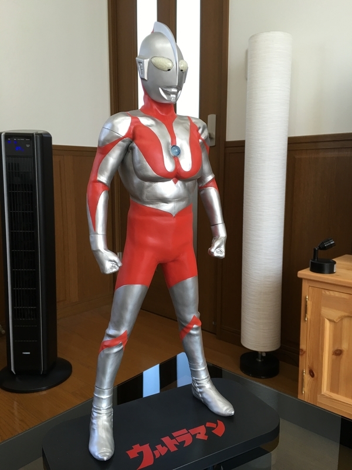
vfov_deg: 61.7
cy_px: 235
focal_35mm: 29
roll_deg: +0.4
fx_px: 393
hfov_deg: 48.2
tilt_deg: -8.6
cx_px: 176
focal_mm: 4.15
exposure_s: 1/15
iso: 25
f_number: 2.2
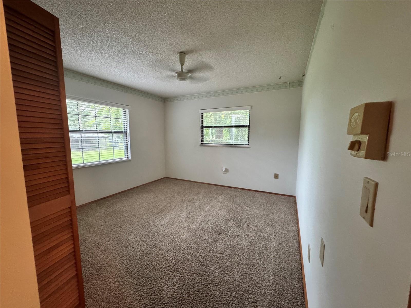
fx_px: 166
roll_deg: +0.0
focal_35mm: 14
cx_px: 206
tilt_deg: -6.6
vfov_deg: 85.7
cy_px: 154
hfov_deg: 102.1
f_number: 2.2
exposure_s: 1/60
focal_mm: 2.22
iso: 800
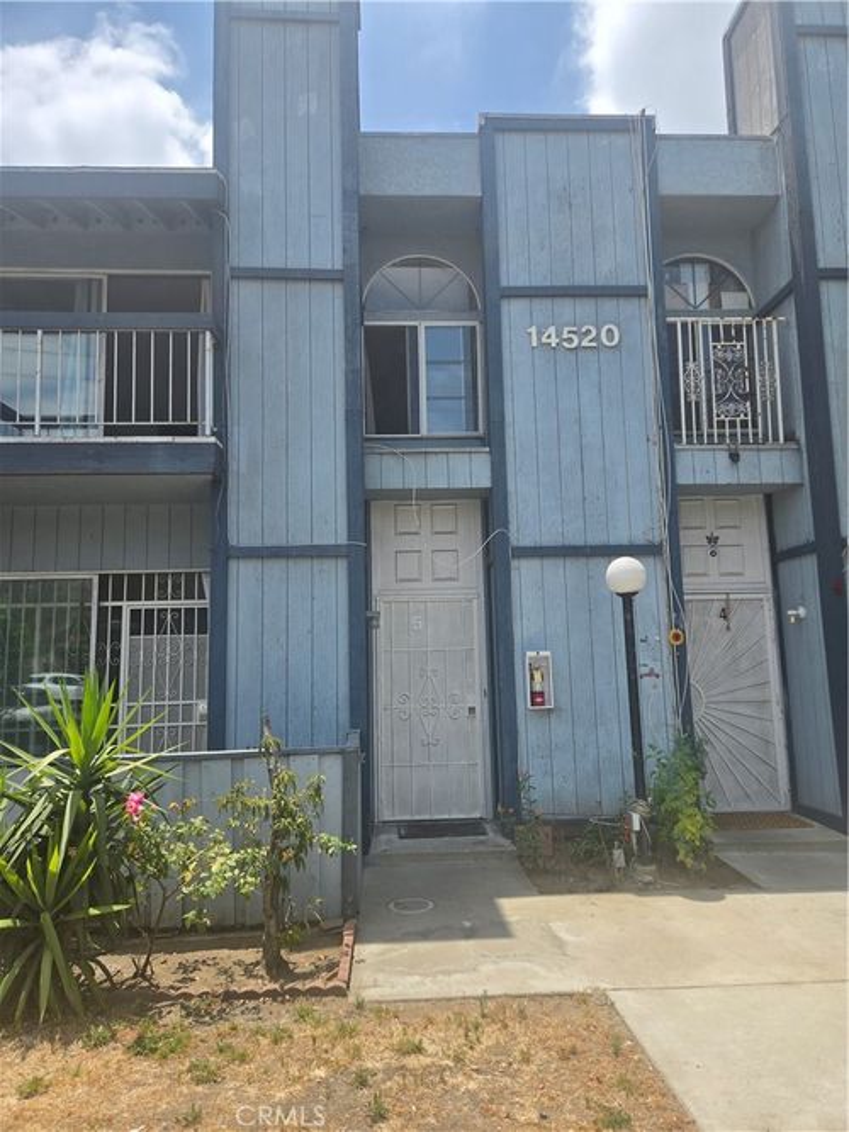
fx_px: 752
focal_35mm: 23
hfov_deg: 58.9
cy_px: 566
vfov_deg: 73.9
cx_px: 424
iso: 25
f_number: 1.8
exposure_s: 1/2204
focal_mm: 5.4
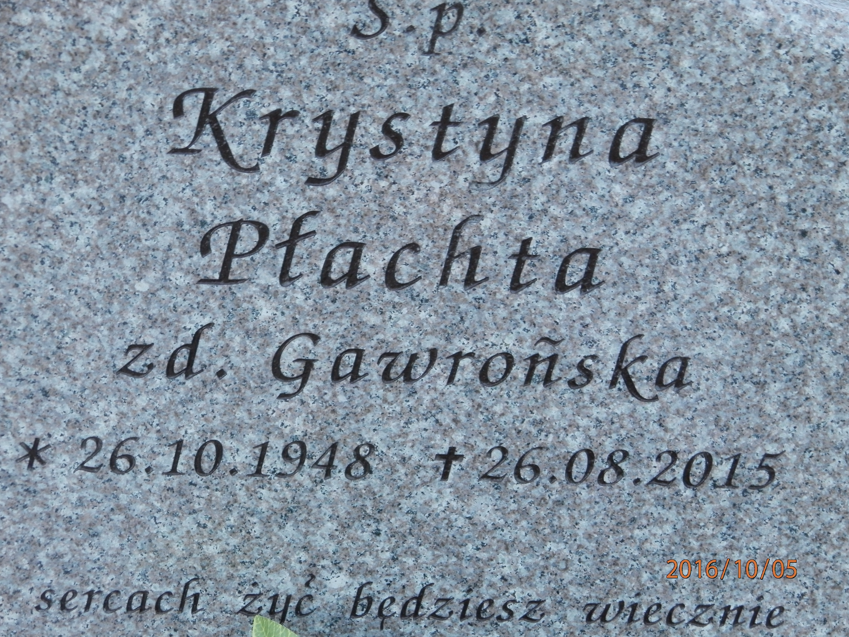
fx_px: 2600
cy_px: 318
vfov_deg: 14.0
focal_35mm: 106
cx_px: 424
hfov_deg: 18.5
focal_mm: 19
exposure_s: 1/25
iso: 200
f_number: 4.5
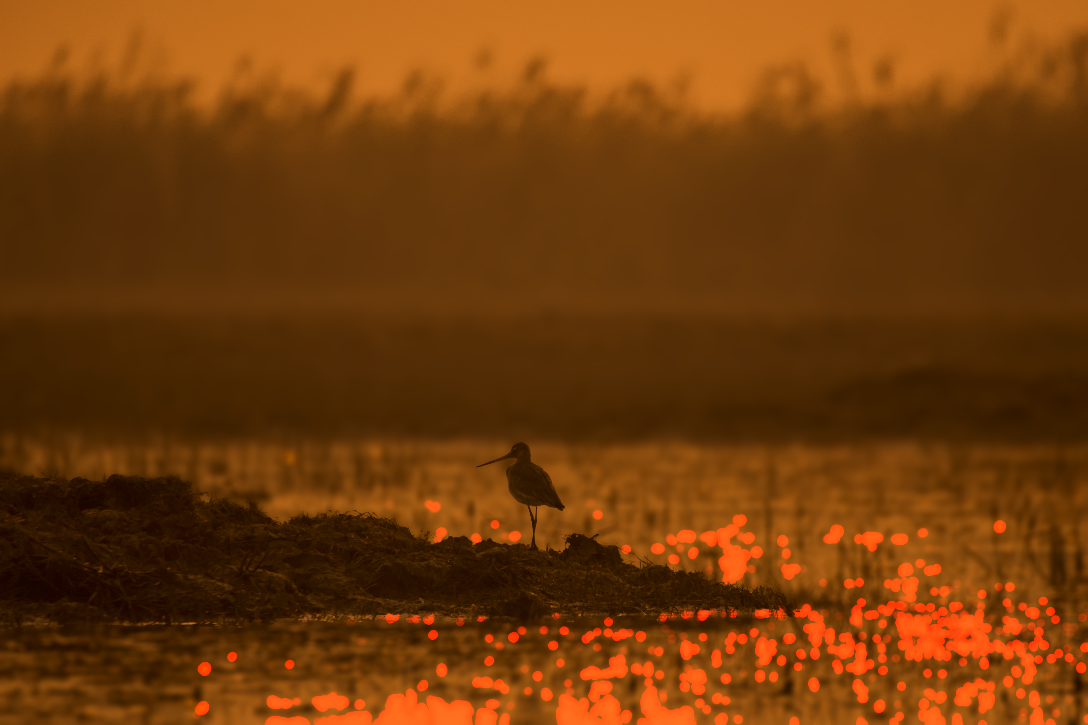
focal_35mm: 750
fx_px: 22665
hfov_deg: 2.7
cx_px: 544
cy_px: 362
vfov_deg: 1.8
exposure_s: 1/2000
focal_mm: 500
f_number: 6.3
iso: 1250
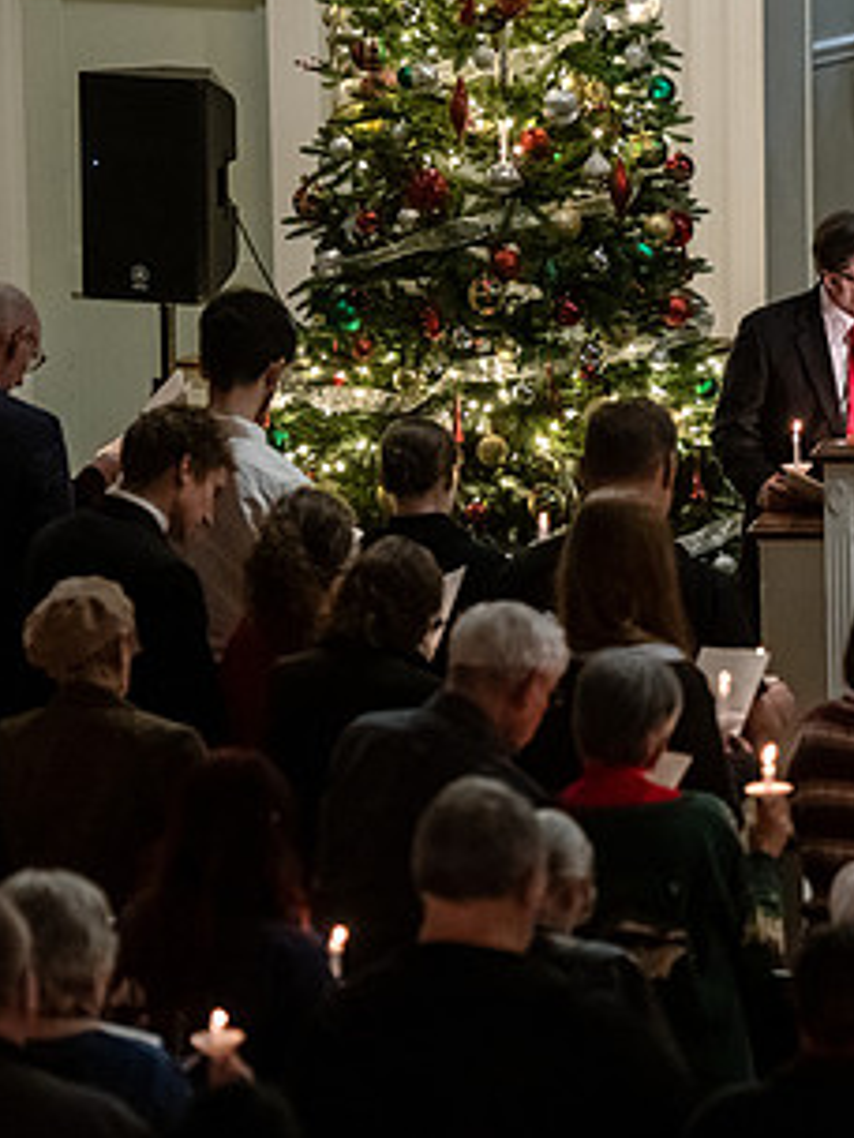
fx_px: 8750
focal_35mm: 266
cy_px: 563
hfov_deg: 5.6
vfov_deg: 7.4
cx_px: 832
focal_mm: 145
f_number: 3.2
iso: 6400
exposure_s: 1/160
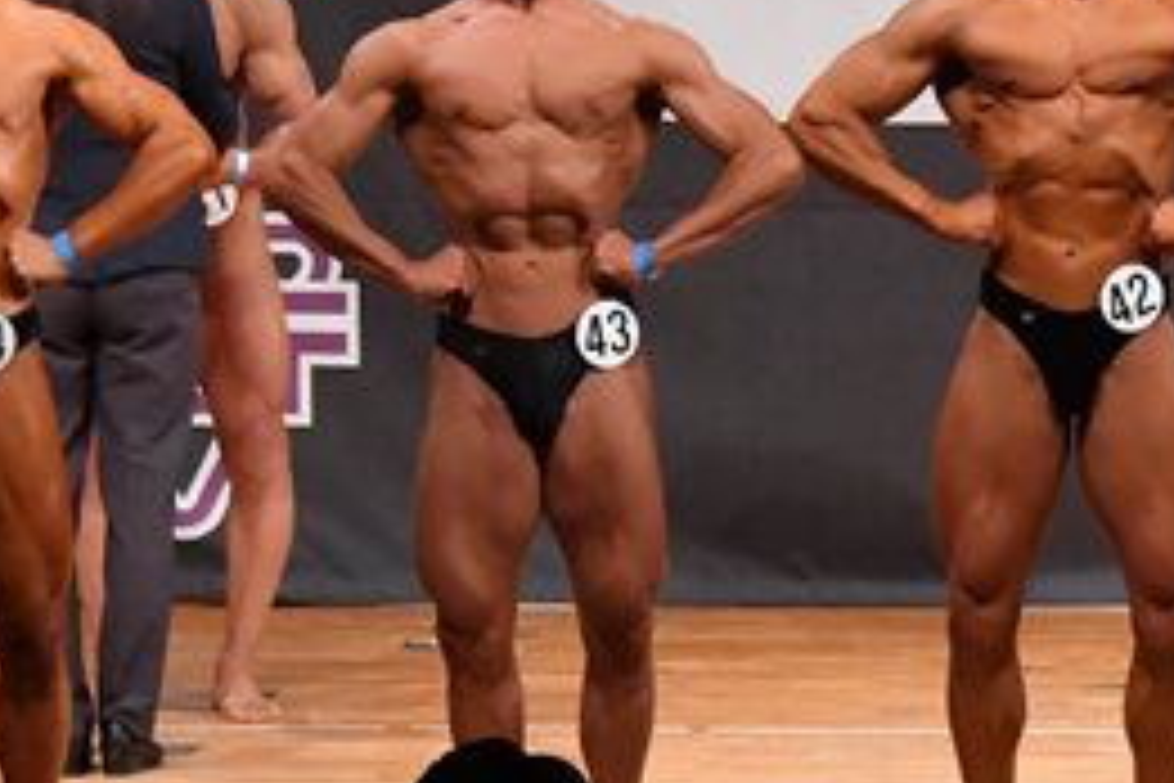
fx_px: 13370
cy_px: 302
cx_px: 996
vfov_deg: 3.4
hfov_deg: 5.0
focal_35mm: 410
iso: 8000
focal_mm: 92
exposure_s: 1/400
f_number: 5.6
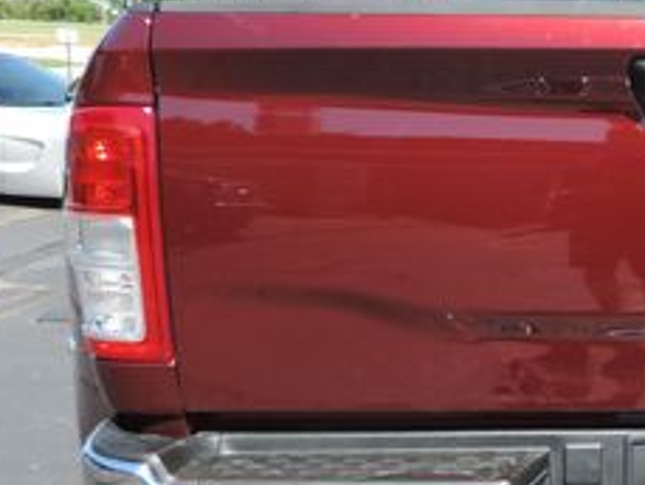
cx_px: 772
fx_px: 1249
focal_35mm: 67
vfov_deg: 21.9
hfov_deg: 25.9
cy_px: 319
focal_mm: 4.3
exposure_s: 1/400
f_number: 3
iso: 80
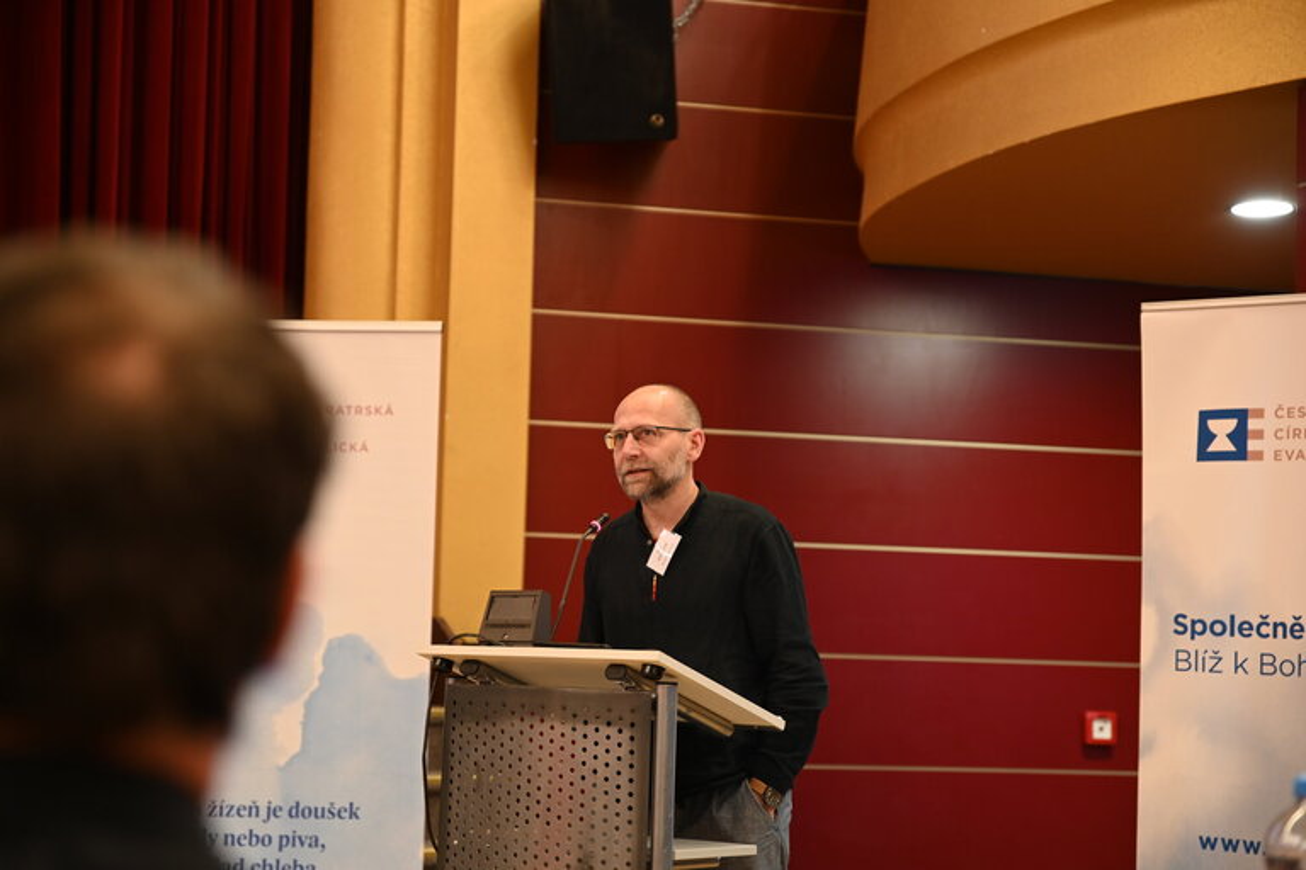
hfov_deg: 28.8
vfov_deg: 19.5
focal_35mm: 70
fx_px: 2539
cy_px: 435
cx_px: 653
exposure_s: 1/25
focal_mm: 70
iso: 1000
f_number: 2.8
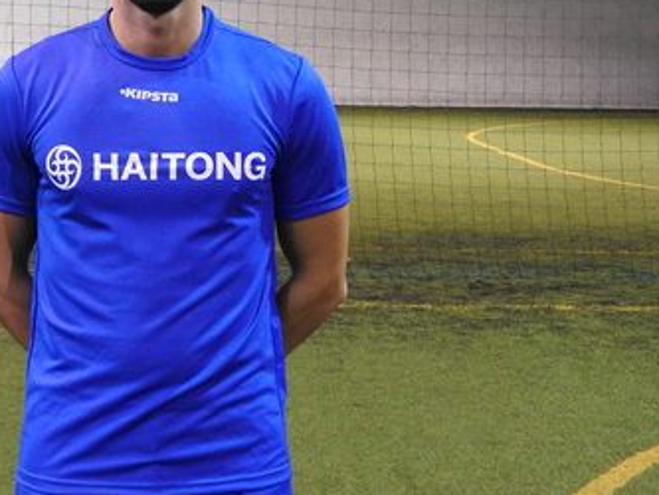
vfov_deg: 18.1
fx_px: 1543
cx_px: 127
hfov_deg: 23.7
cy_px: 101
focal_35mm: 81
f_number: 4
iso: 720
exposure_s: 1/8
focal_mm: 8.1
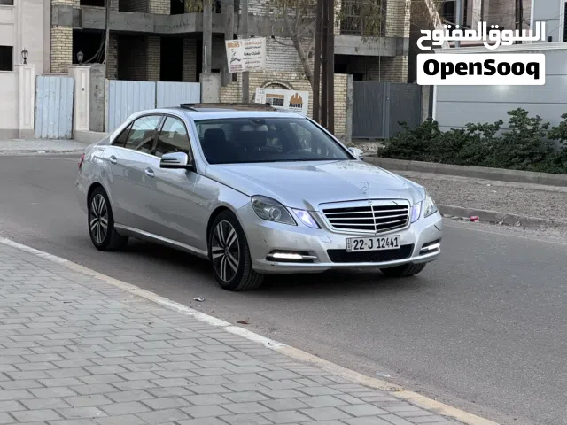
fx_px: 1261
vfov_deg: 19.1
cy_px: 212
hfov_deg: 25.3
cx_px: 284
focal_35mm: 77
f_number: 2.8
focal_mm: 9
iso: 200
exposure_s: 1/50
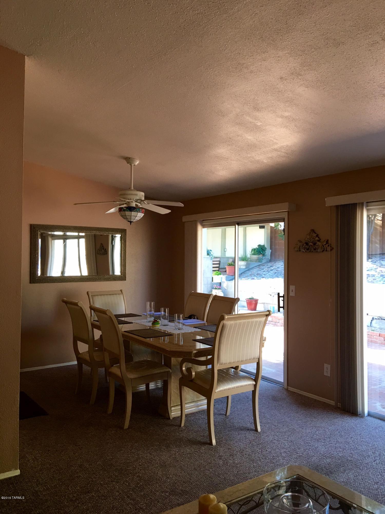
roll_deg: -1.0
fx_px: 430
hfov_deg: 48.2
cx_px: 192
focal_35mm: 29
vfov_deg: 61.7
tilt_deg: +0.1
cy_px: 257
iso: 25
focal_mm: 4.15
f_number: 2.2
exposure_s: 1/30
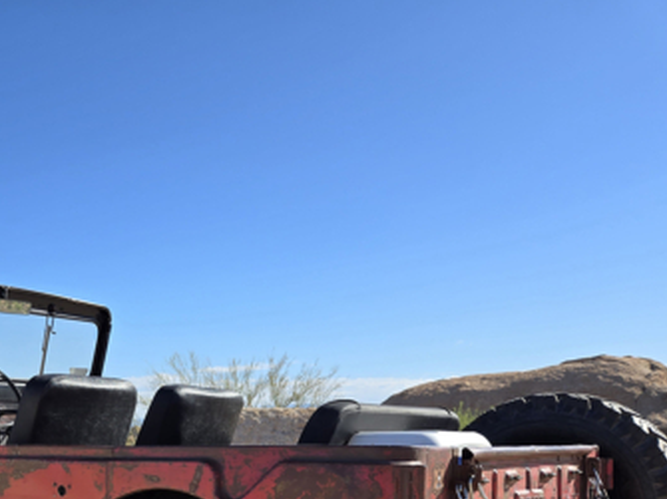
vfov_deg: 31.4
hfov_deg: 39.4
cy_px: 447
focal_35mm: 44
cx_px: 48
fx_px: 848
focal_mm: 5.4
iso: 25
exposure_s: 1/1632
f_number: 1.8
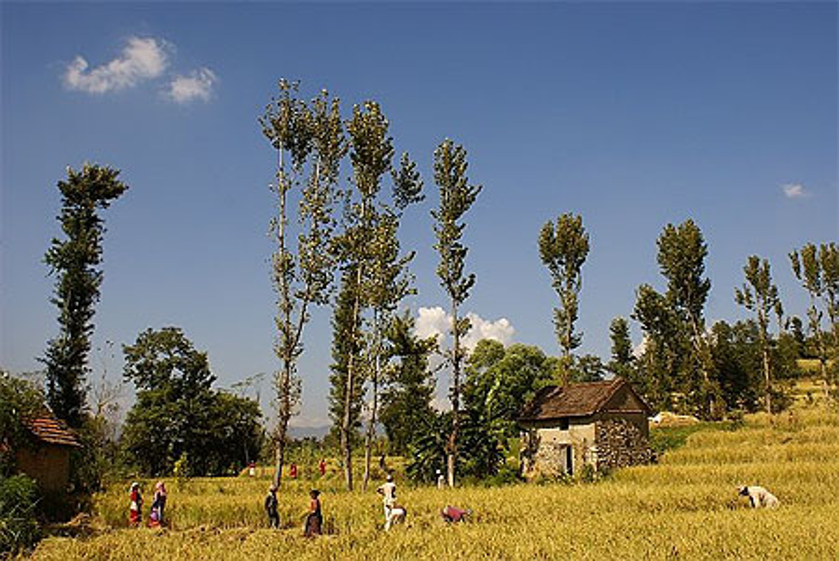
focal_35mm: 33
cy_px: 280
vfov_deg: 40.1
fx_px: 770
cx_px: 420
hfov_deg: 57.2
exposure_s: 1/200
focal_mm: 22
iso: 100
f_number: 10
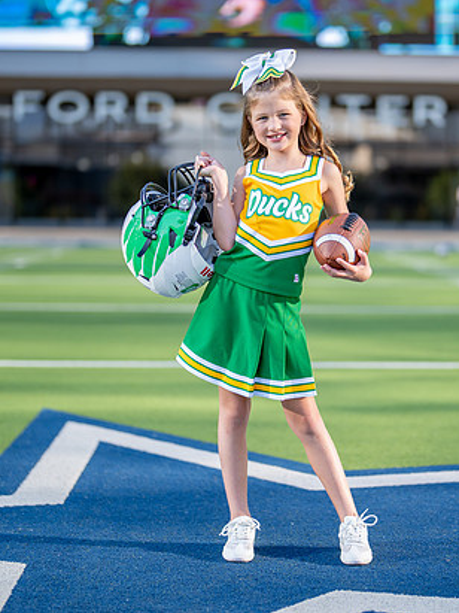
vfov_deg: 21.5
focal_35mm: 91
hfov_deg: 16.2
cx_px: 306
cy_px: 287
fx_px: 1610
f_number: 1.2
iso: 100
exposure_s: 1/3200
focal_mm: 50
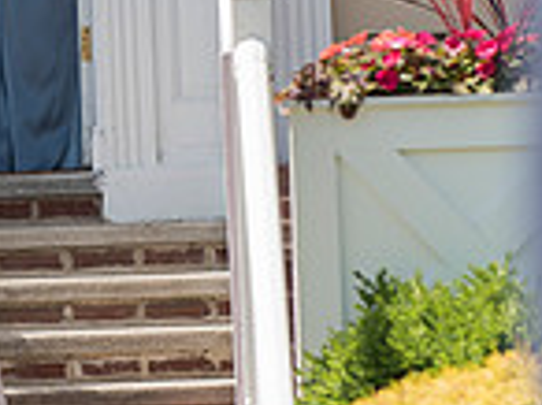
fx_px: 10786
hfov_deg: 2.9
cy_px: 102
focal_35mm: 690
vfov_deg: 2.1
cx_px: -89
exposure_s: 1/1600
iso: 200
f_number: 3.5
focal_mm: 180
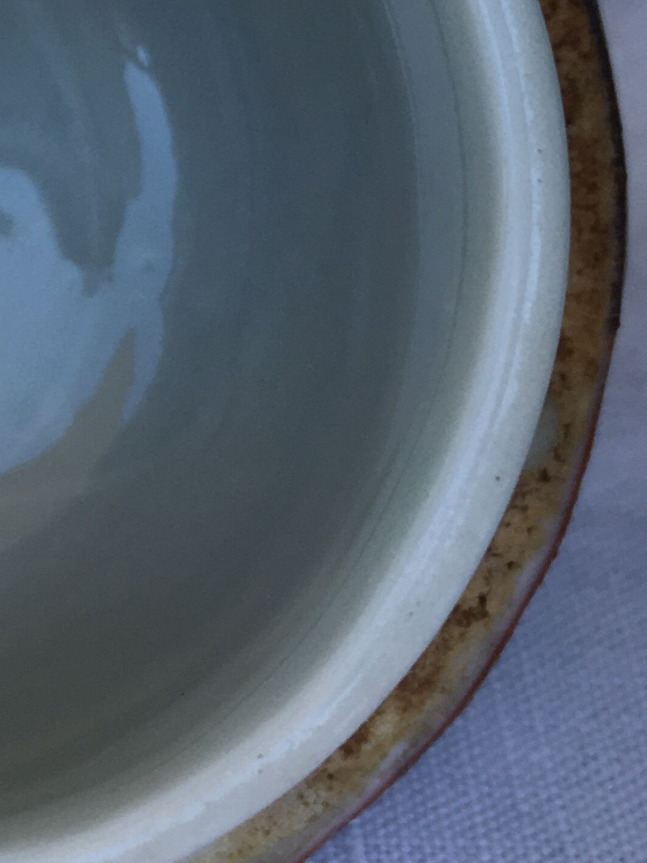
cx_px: -206
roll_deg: +3.2
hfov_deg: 16.9
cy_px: 172
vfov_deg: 23.5
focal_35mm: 82
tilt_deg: -39.9
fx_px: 2044
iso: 25
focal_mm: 4.15
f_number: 2.2
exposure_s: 1/151
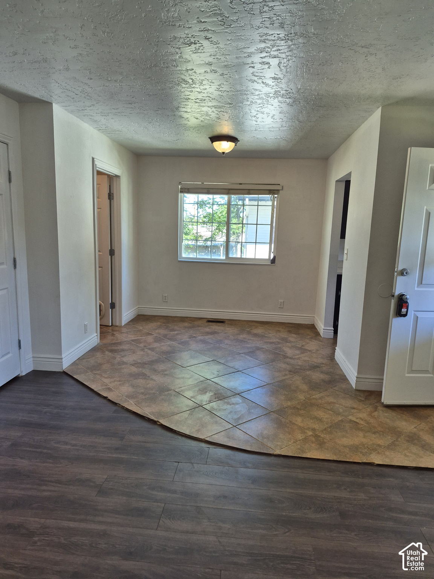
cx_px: 217
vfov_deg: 73.9
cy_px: 290
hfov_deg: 58.9
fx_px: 384
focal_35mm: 23
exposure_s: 1/120
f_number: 1.8
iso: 100
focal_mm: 5.4
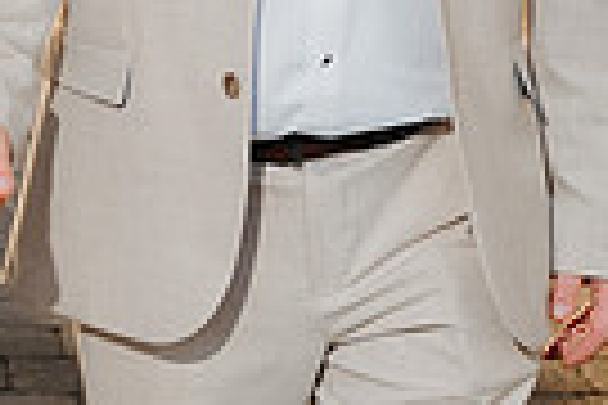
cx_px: -76
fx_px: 2871
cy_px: -224
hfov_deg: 11.9
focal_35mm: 170
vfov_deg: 7.9
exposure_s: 1/250
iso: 100
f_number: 3.2
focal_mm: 35
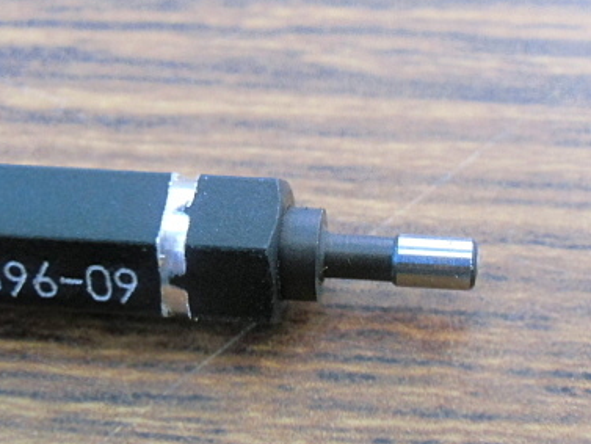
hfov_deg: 34.3
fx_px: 956
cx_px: 340
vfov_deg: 26.1
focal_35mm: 56
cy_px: 254
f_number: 3.7
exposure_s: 1/8
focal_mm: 5.93
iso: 400
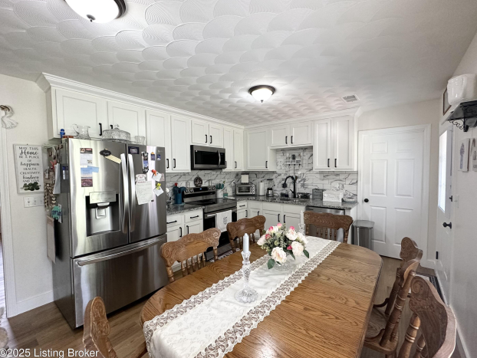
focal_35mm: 15
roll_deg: +0.4
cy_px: 179
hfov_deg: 98.0
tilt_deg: -3.2
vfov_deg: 81.8
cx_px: 253
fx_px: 207
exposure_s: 1/120
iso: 250
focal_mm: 2.22
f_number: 2.2
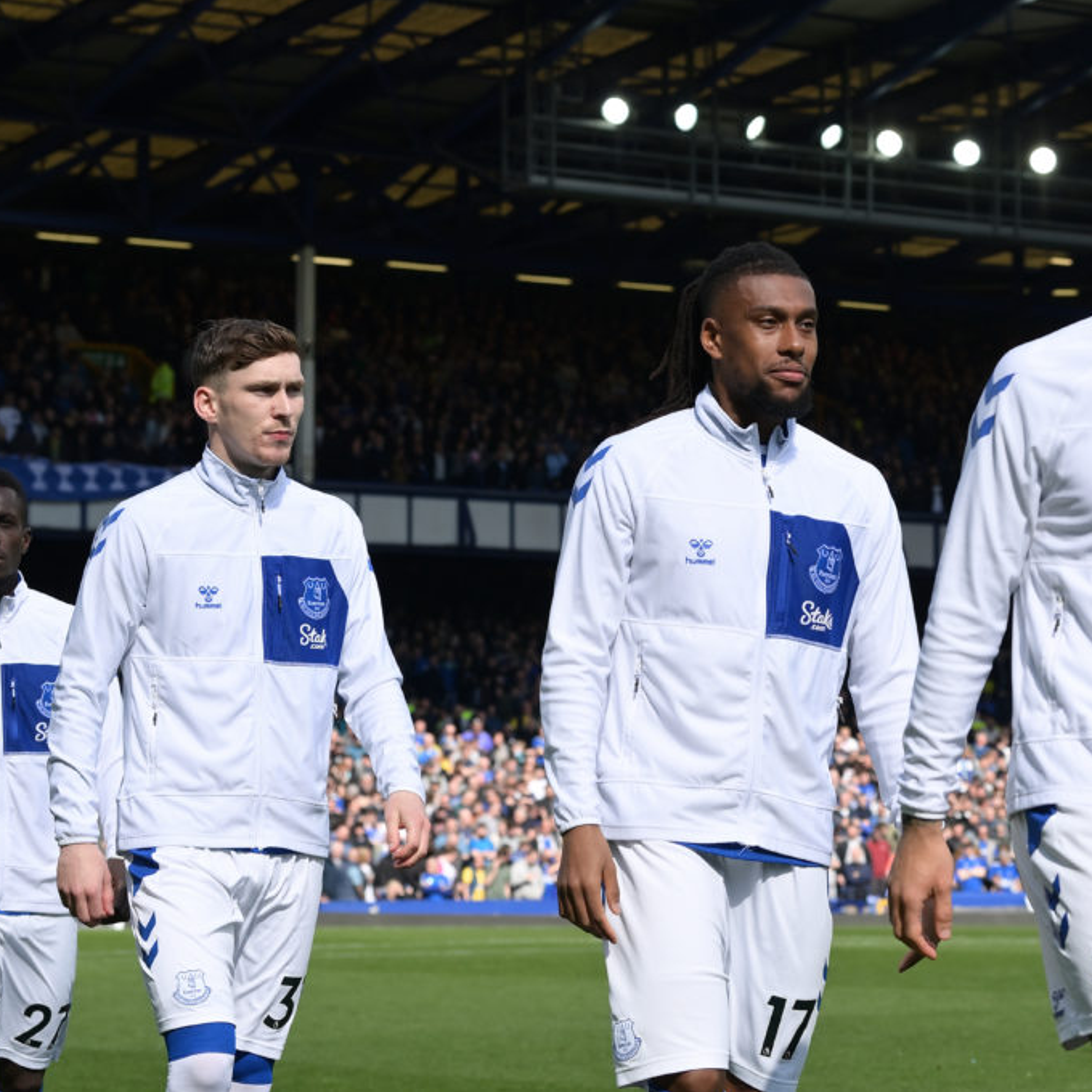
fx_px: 3426
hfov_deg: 18.1
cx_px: 621
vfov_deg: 18.1
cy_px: 545
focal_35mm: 96
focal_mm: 75
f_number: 5.6
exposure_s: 1/2500
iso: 500
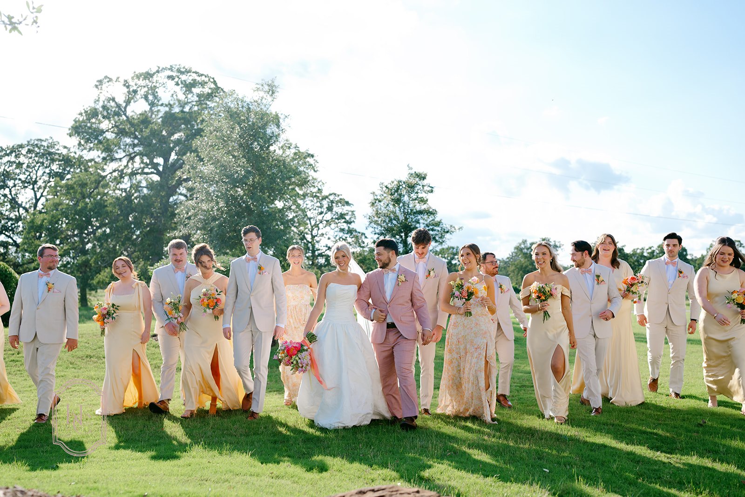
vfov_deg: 37.9
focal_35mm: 35
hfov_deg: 54.4
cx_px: 372
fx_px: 724
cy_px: 248
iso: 400
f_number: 2.5
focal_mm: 35
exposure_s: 1/4000
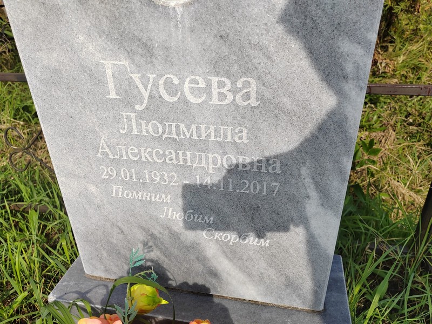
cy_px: 162
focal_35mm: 27
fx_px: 337
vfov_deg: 51.4
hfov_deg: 65.3
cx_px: 216
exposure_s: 1/1900
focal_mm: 5.52
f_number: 1.9
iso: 100
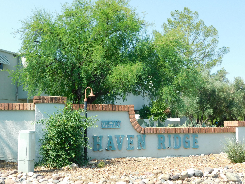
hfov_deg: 42.1
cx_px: 122
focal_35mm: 45
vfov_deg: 32.2
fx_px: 318
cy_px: 92
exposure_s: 1/500
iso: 125
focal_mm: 8
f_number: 3.7
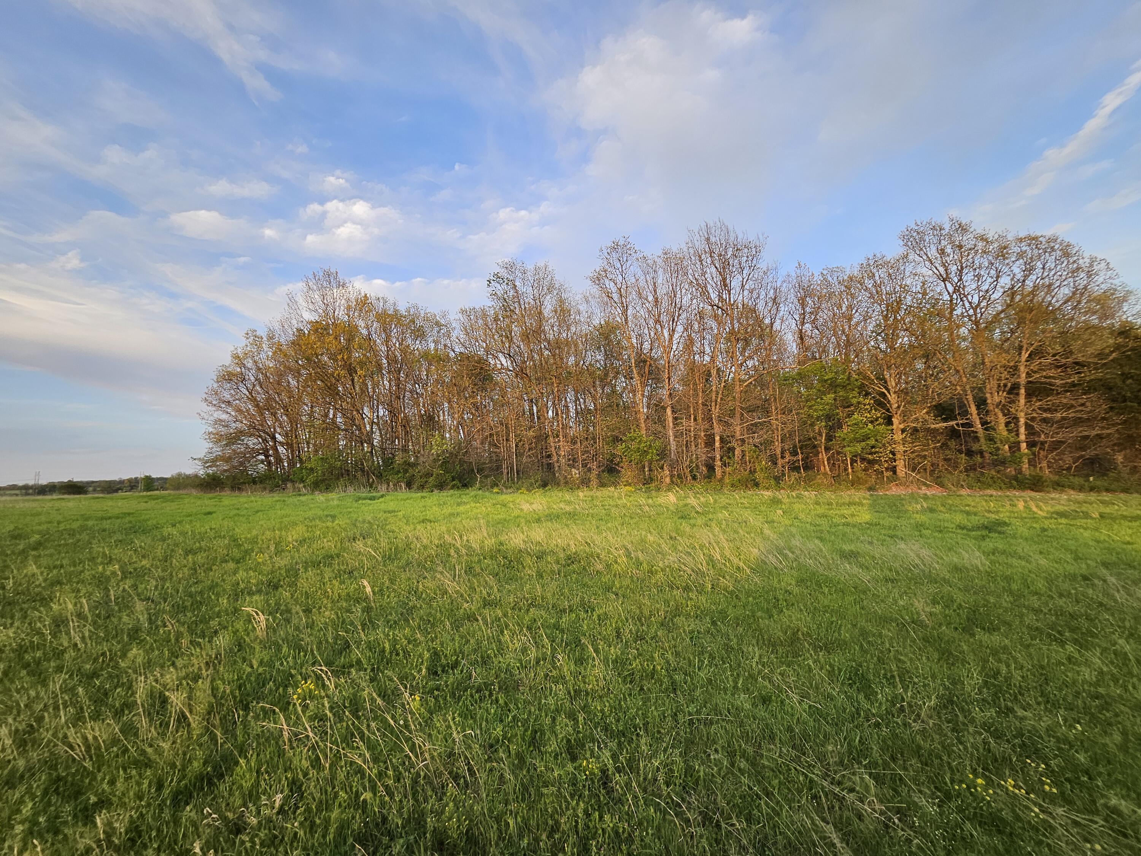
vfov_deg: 89.9
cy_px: 428
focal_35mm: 13
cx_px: 570
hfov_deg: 106.2
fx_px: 429
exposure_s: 1/150
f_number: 2.2
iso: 32
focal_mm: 1.74
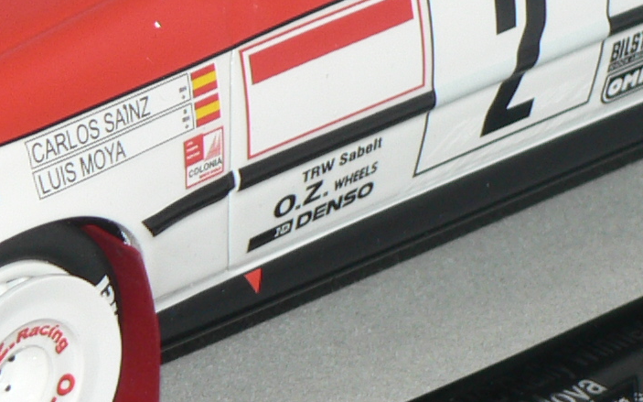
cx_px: 181
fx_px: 7376
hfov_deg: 5.0
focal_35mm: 421
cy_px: 4
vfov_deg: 3.1
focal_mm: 18.2
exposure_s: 1/60
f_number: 3.2
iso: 80
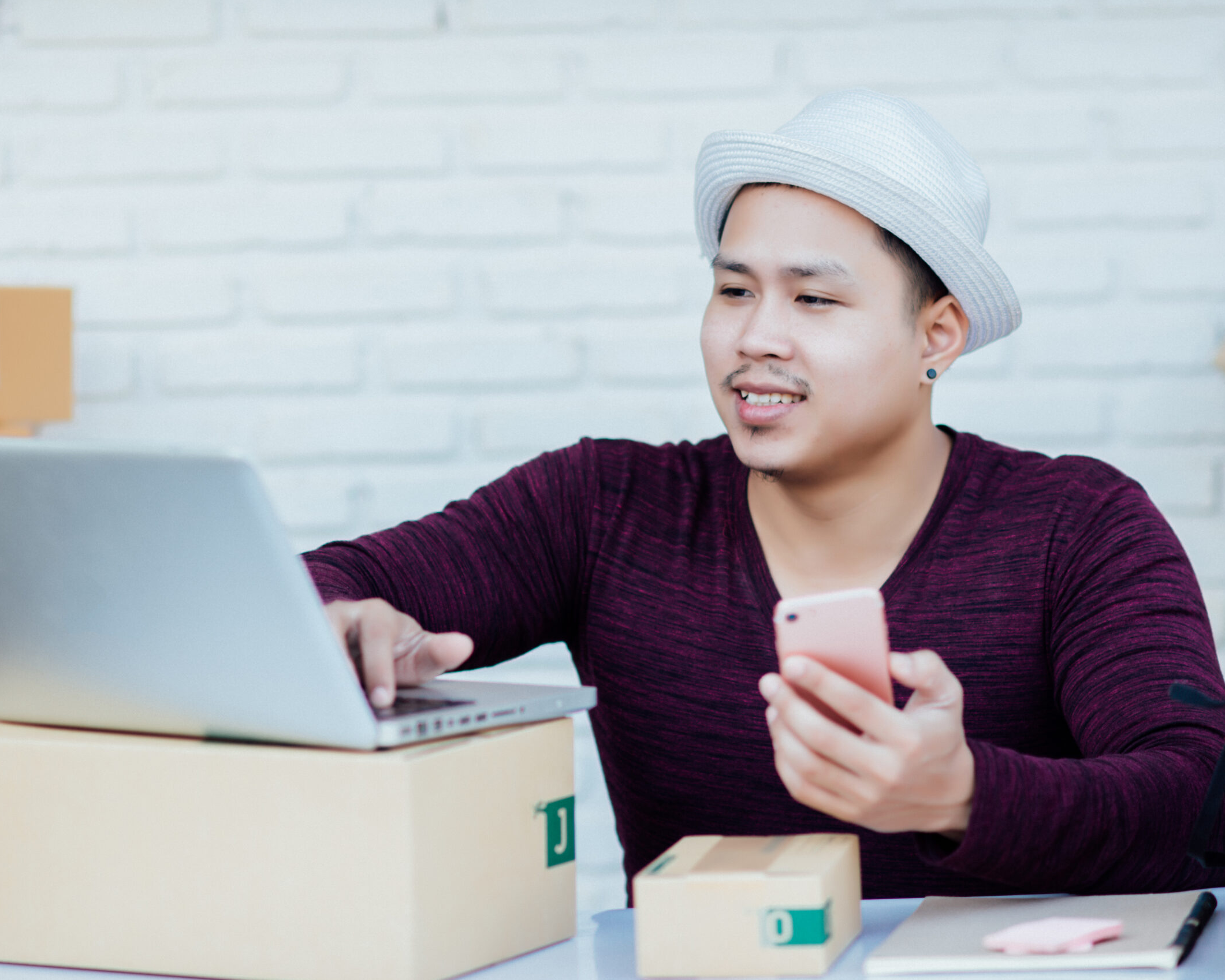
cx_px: 562
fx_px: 5547
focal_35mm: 153
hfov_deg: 12.6
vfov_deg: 10.1
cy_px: 488
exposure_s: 1/250
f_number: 2.5
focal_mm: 135
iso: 100
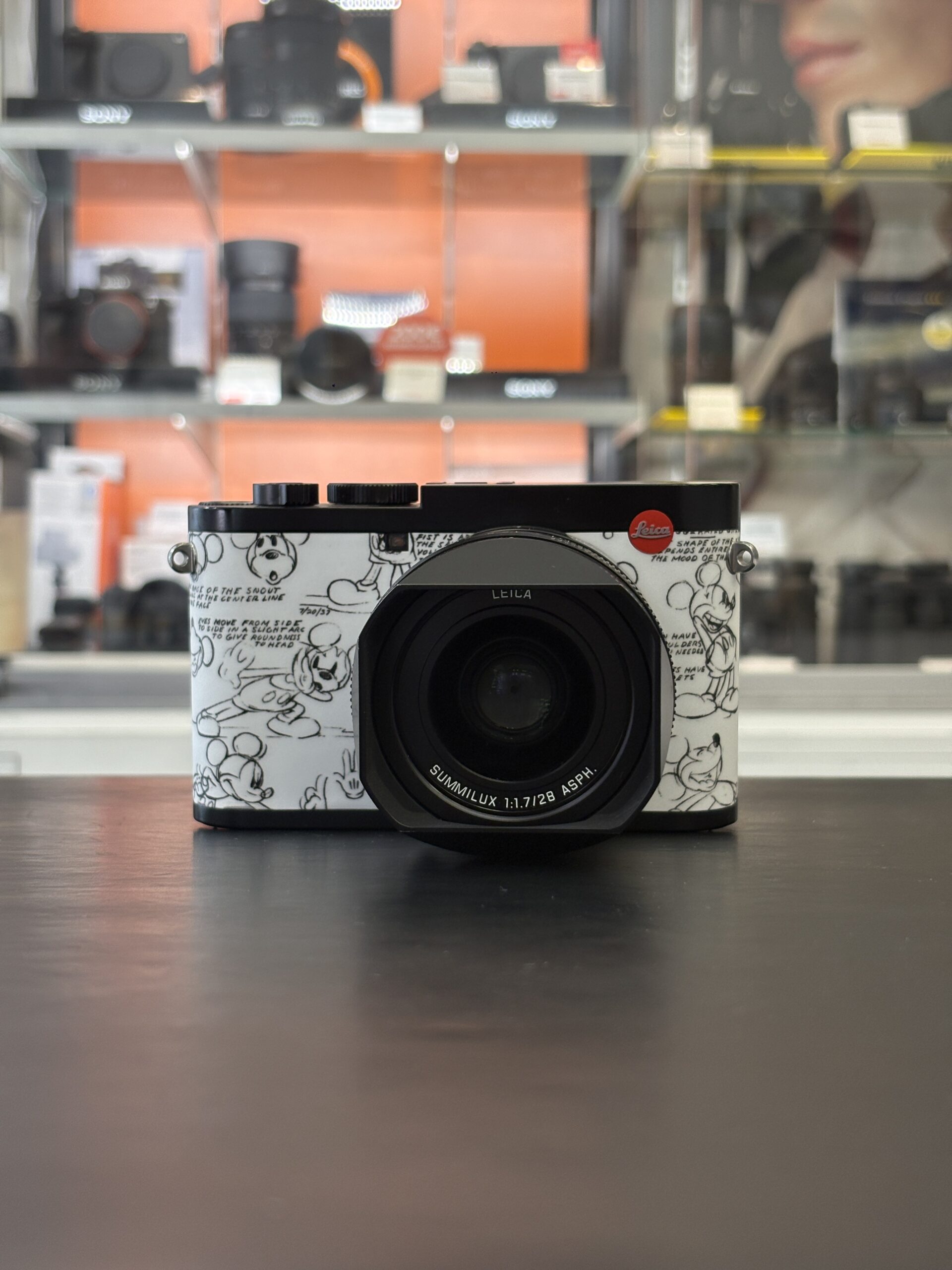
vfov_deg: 36.8
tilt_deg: -1.5
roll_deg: -0.6
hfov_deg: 28.0
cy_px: 635
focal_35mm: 52
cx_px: 476
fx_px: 1907
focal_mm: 5.96
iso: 50
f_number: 1.6
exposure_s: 1/100
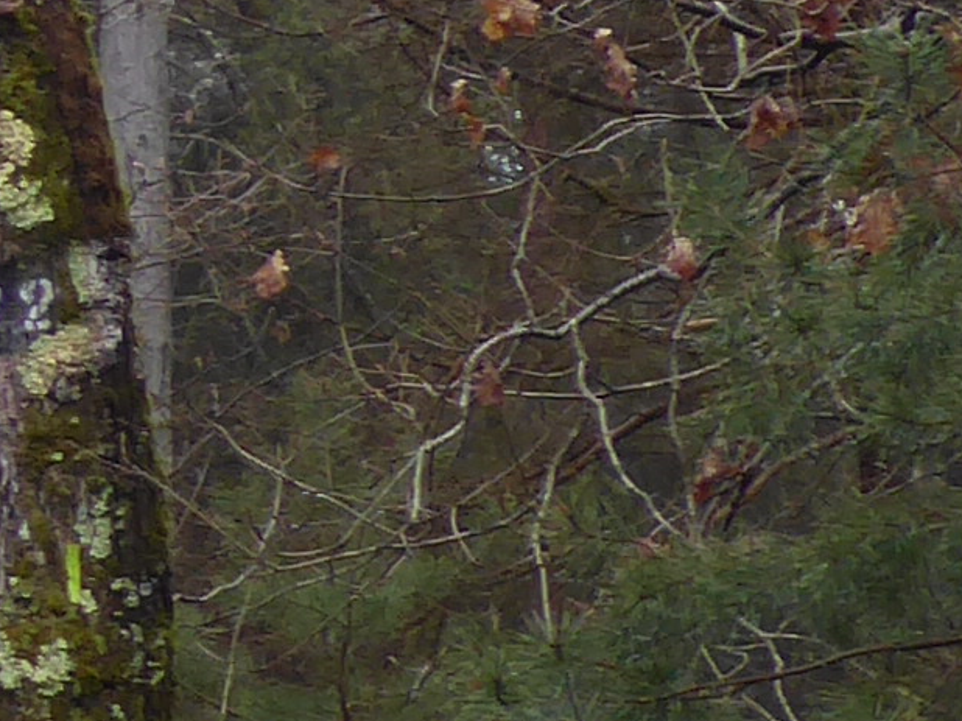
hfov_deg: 6.6
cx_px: -2010
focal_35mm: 272
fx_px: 7556
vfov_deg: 5.5
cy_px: 227
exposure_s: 1/60
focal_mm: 7.2
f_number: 3.8
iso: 80
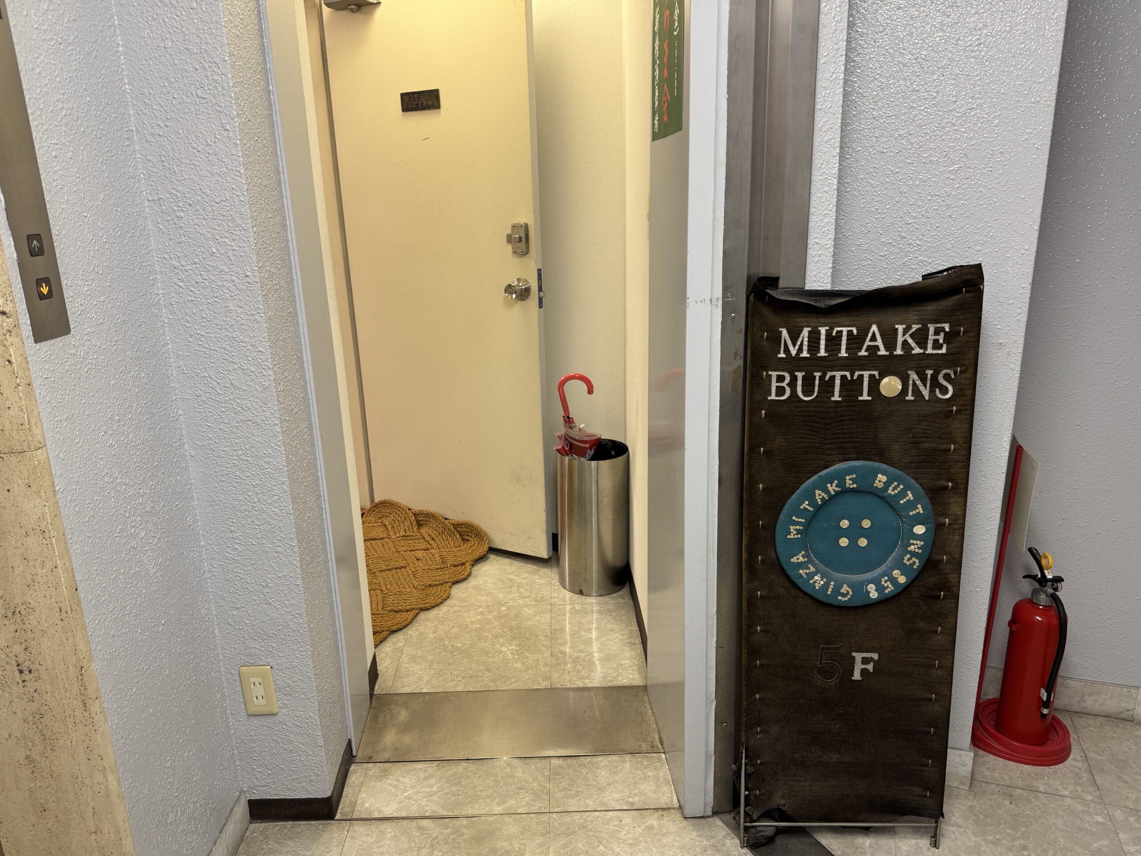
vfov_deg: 56.8
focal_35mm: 24
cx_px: 570
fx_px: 791
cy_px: 428
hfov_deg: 71.6
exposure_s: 1/50
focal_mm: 6.76
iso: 125
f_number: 1.78
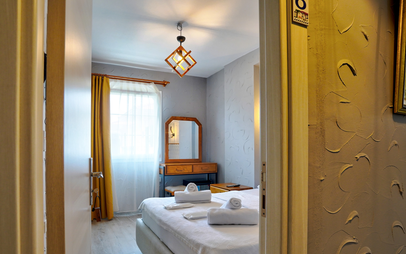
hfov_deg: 82.3
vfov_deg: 57.0
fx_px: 232
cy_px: 148
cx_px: 198
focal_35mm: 21
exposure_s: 1/60
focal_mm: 16
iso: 800
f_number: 4.5
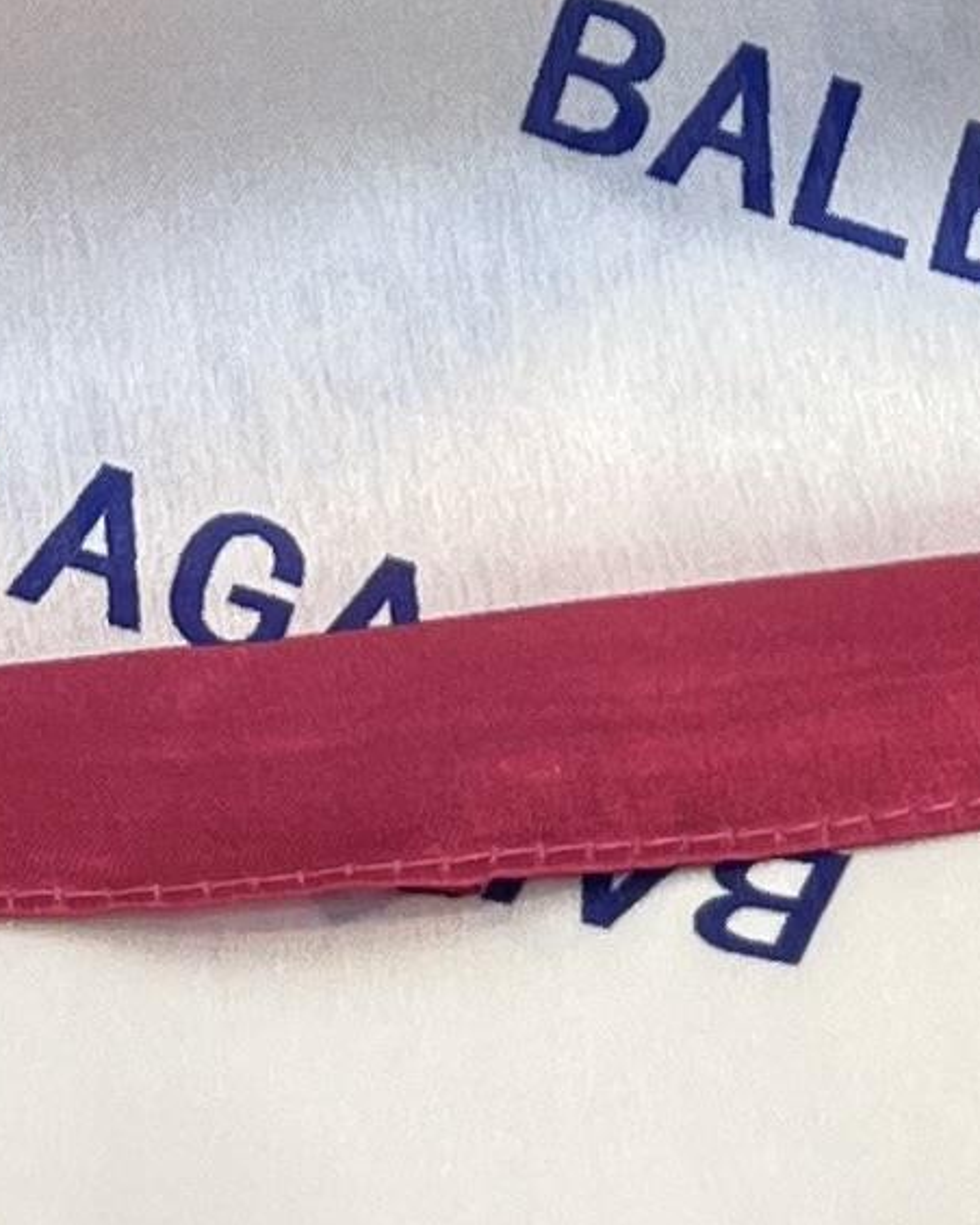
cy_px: -1563
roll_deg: +1.4
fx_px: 6562
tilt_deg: -25.1
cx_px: 787
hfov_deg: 8.5
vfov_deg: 9.6
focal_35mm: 181
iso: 50
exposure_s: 1/294
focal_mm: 5.1
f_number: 1.6
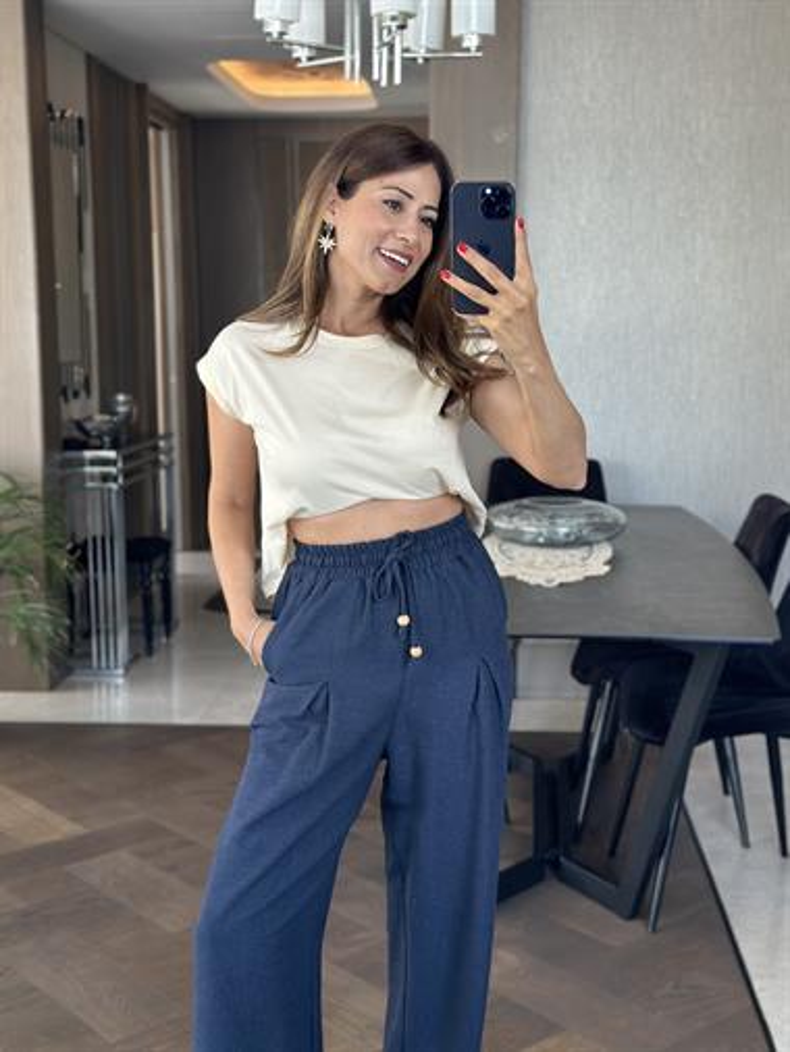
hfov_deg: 30.3
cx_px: 395
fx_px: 1459
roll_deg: +0.9
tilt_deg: -16.0
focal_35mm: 48
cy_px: 526
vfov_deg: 39.6
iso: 125
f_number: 1.78
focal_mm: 6.86
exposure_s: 1/75
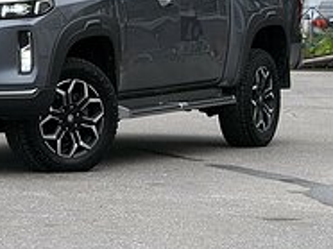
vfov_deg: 6.4
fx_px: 2210
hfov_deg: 8.6
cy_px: 30
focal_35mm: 230
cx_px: 56
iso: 50
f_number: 2.8
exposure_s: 1/377
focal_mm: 15.66
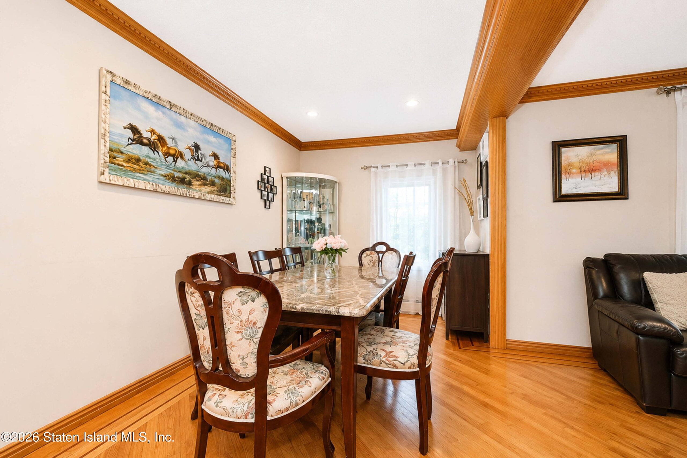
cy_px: 229
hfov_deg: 100.4
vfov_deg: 77.3
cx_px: 344
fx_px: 286
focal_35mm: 15
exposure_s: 1/60
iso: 2000
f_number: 7.1
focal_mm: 10
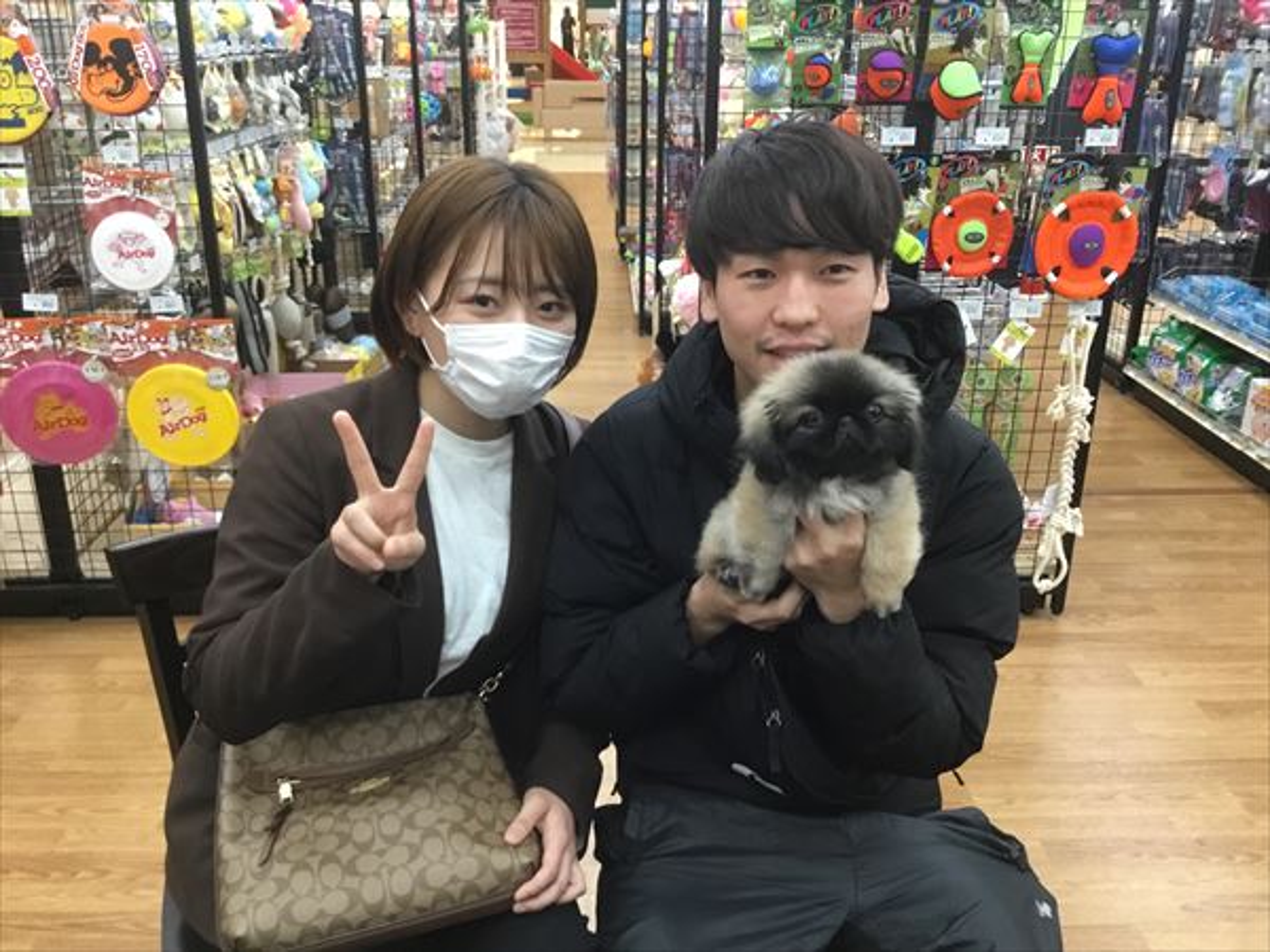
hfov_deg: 58.4
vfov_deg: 45.4
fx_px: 1137
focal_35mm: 31
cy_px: 476
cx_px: 635
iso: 125
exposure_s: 1/30
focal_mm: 3.3
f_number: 2.4
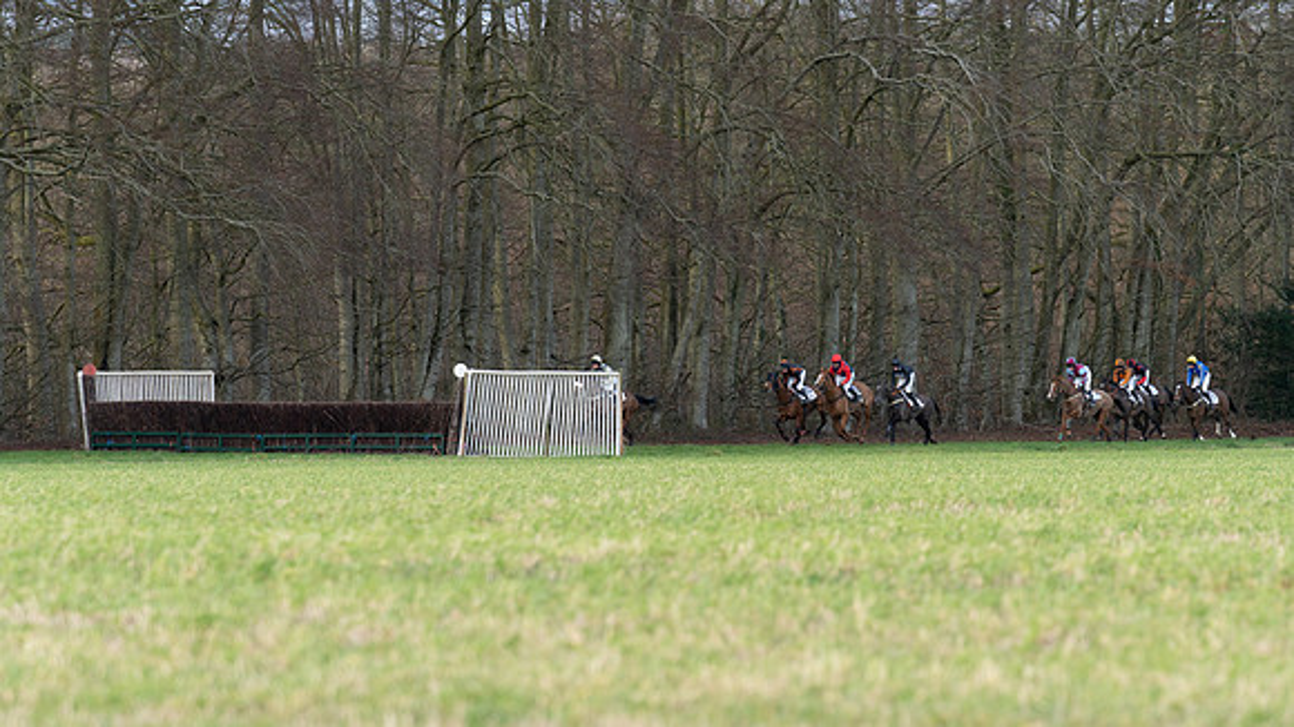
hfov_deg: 7.2
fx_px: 10259
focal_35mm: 299
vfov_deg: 4.1
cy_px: 374
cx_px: 812
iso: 400
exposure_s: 1/640
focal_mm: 200
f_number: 4
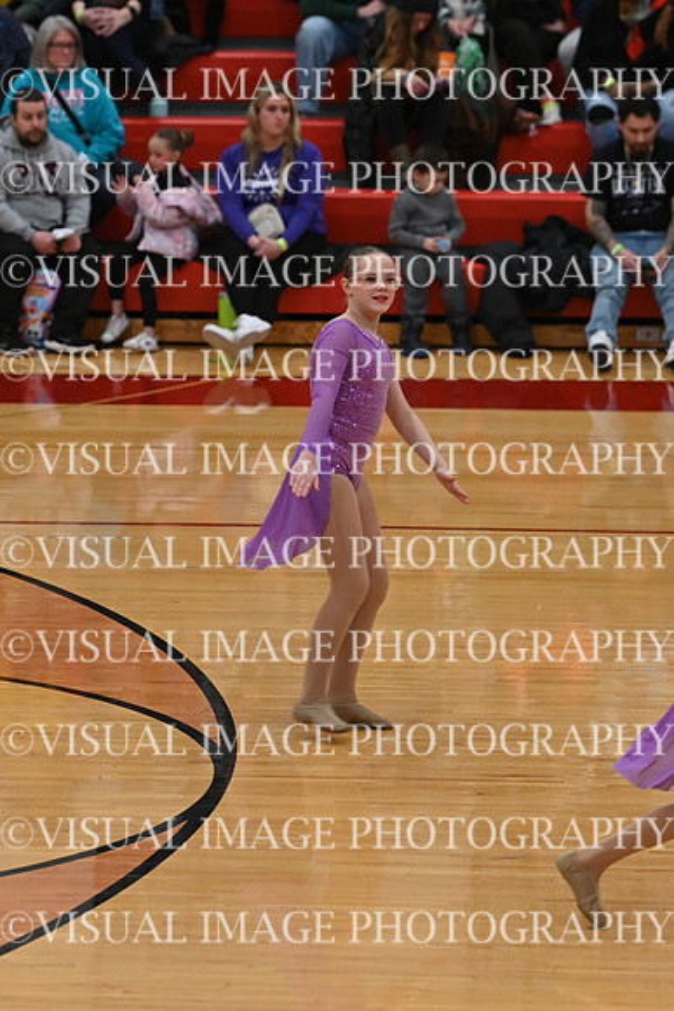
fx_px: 5669
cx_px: 337
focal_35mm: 202
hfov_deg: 6.8
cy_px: 506
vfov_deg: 10.2
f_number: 4
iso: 3200
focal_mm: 135
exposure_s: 1/400
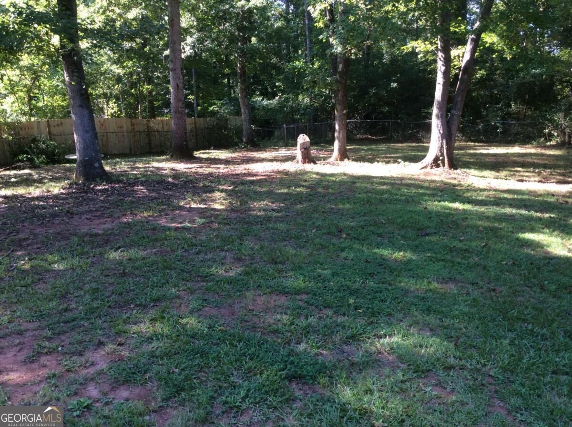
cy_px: 214
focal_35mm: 32
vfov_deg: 44.0
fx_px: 528
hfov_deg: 56.9
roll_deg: +2.6
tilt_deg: -11.6
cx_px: 286
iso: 32
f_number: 2.4
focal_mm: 3.3
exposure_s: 1/60
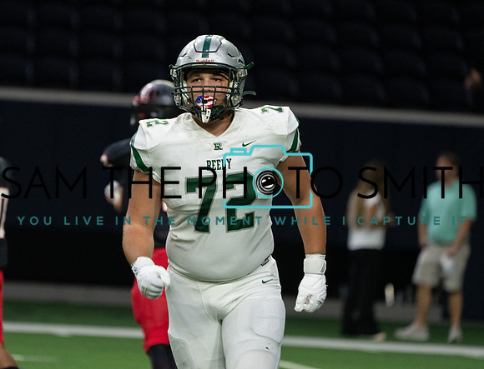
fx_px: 5781
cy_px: 185
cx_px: 207
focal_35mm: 411
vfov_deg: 3.7
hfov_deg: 4.8
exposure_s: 1/400
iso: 5000
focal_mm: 358
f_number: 5.6
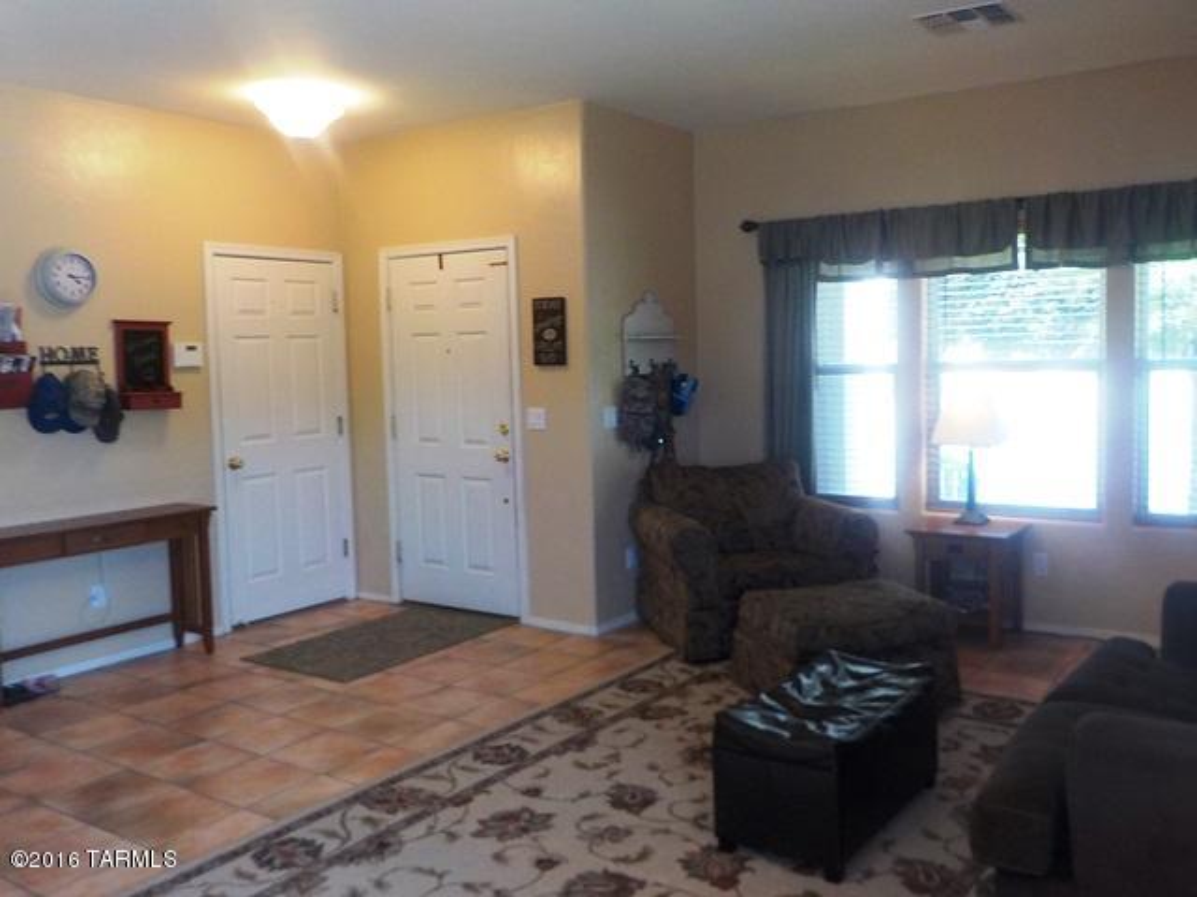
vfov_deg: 46.8
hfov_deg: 60.0
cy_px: 448
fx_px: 1037
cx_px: 598
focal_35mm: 30
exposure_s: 1/30
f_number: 3.3
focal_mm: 4.1
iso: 140
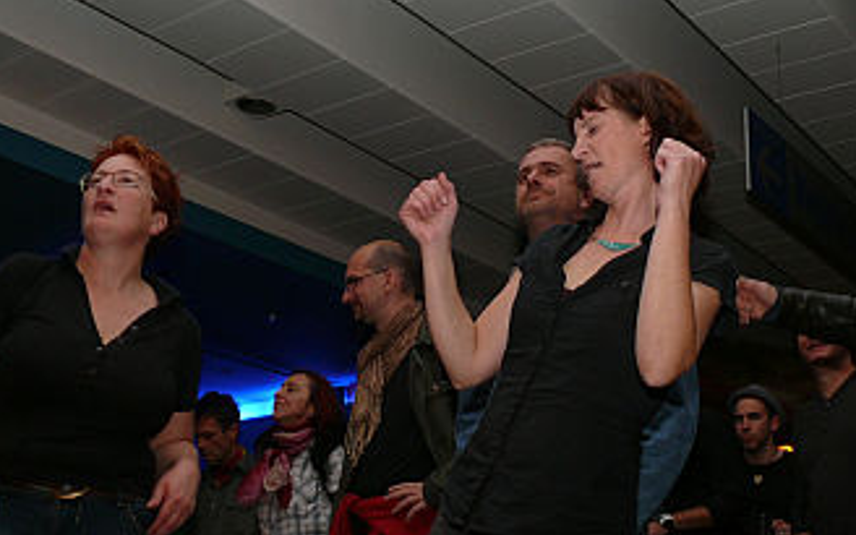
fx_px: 1190
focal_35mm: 51
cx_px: 517
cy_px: 352
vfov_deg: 25.2
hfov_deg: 39.4
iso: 100
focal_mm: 7.4
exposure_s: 1/30
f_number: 3.2
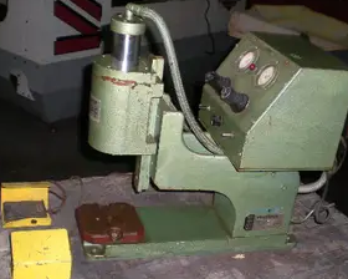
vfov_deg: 28.6
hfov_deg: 35.3
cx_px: 185
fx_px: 546
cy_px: 153
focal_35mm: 53
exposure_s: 1/60
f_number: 3.1
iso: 151
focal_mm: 6.3
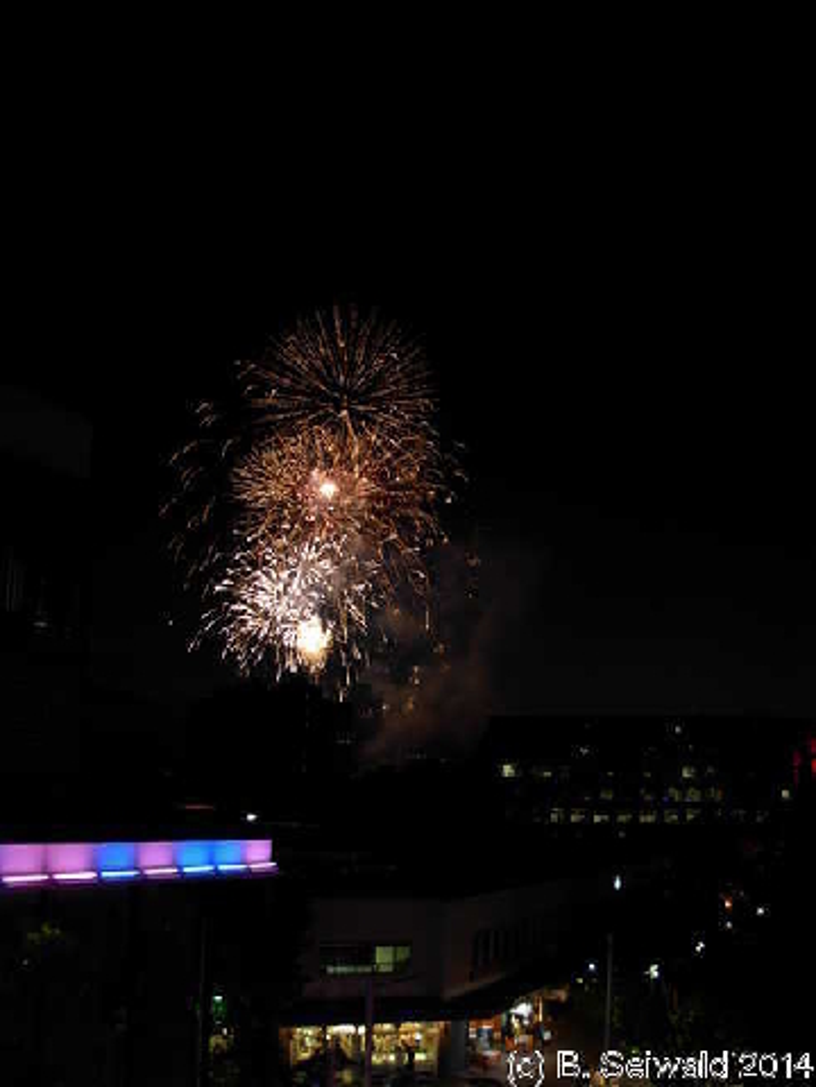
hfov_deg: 37.7
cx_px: 408
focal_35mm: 38
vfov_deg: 49.0
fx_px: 1194
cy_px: 544
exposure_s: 1/7.7
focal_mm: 6.3
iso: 79
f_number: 2.9
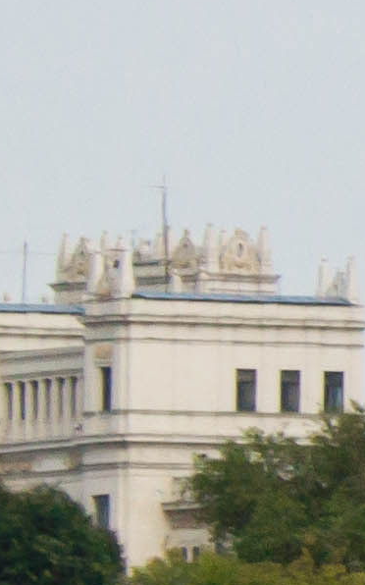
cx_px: 2479
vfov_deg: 2.7
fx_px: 12267
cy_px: -77
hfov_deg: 1.6
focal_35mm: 770
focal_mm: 50
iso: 200
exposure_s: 1/80
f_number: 11
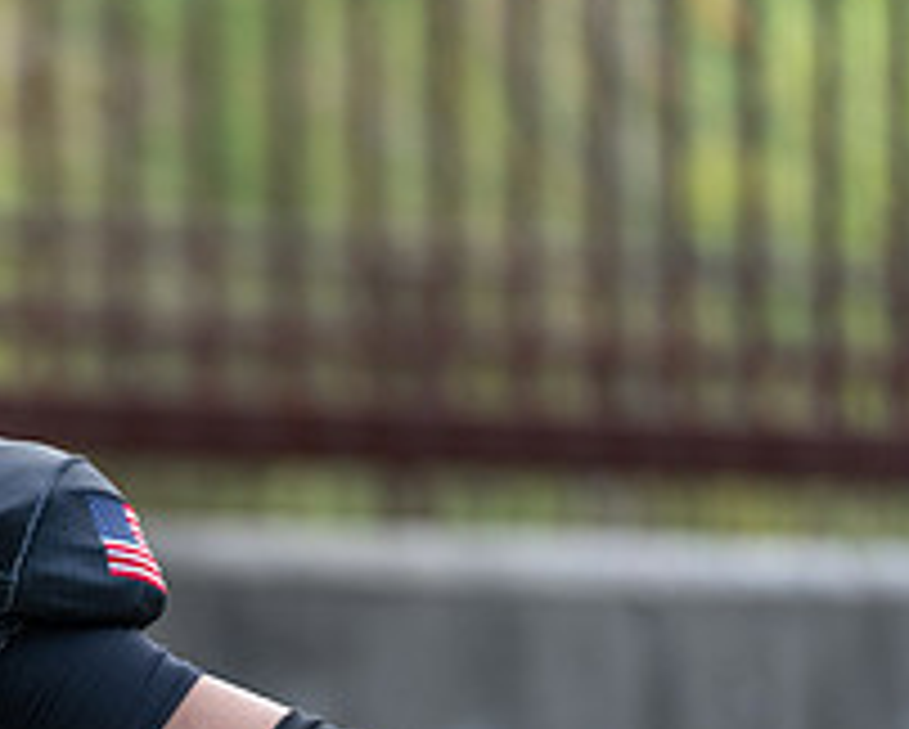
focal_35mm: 427
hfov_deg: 4.5
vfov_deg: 3.6
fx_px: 11499
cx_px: -391
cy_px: 803
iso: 200
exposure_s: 1/320
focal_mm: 147
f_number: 2.8
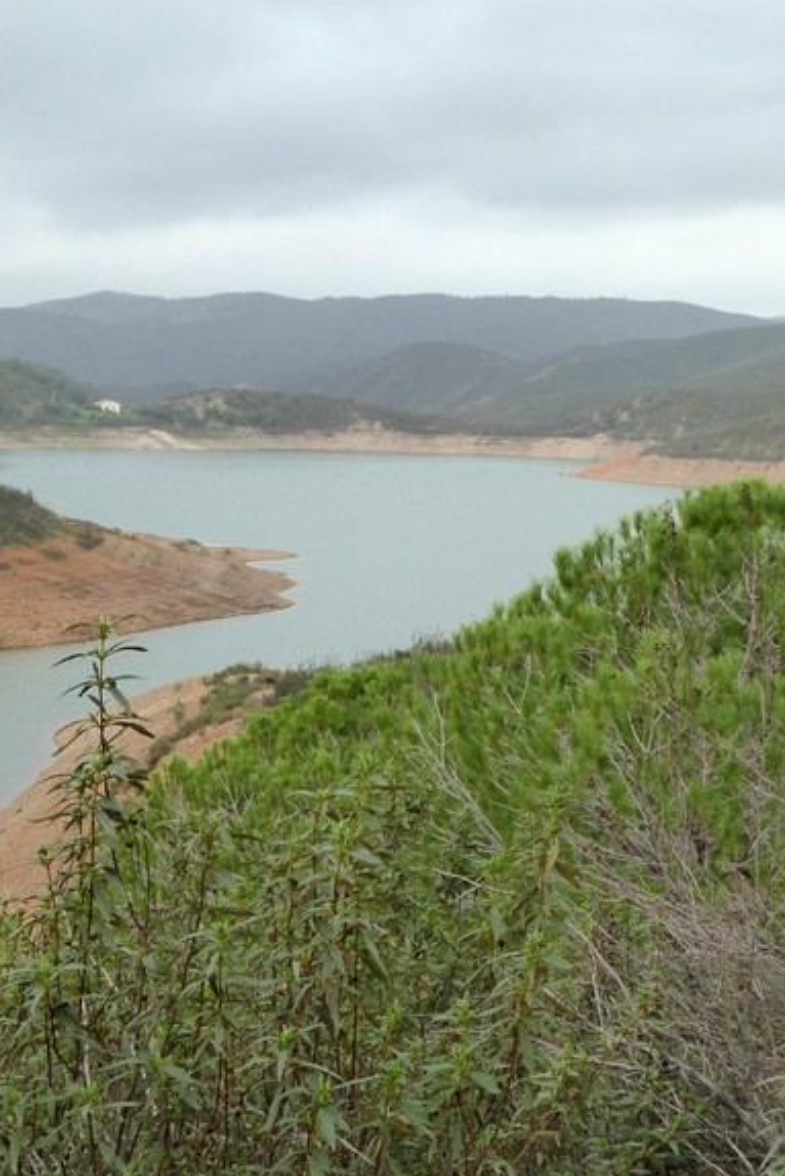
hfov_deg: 19.2
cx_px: 377
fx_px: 2321
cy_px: 574
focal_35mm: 71
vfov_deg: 28.4
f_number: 4
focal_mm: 8.4
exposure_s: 1/320
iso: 200
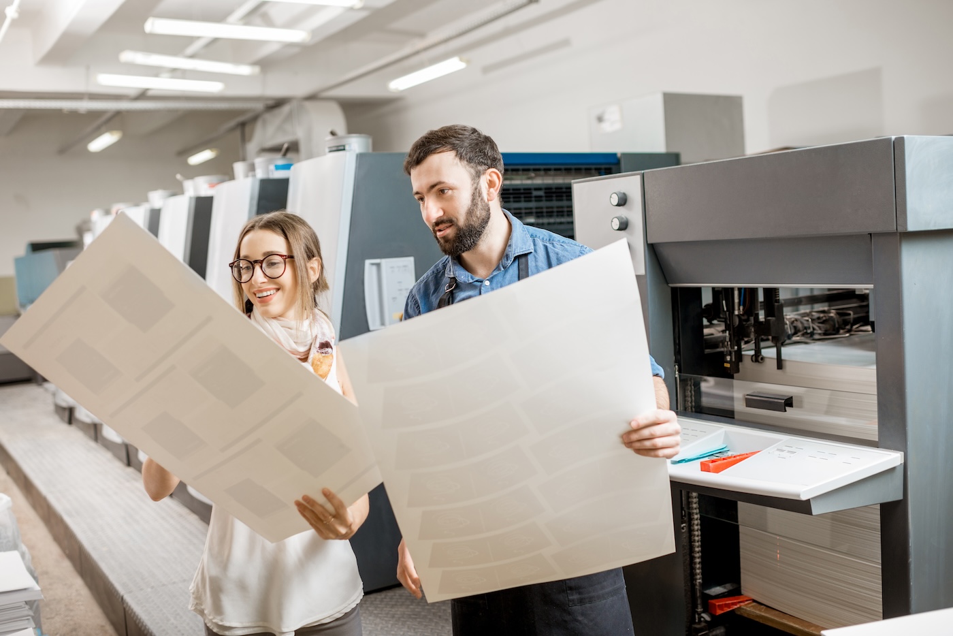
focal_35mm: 35
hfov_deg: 54.4
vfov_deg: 37.9
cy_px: 318
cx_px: 476
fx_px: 927
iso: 250
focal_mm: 35
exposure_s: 1/200
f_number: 2.5
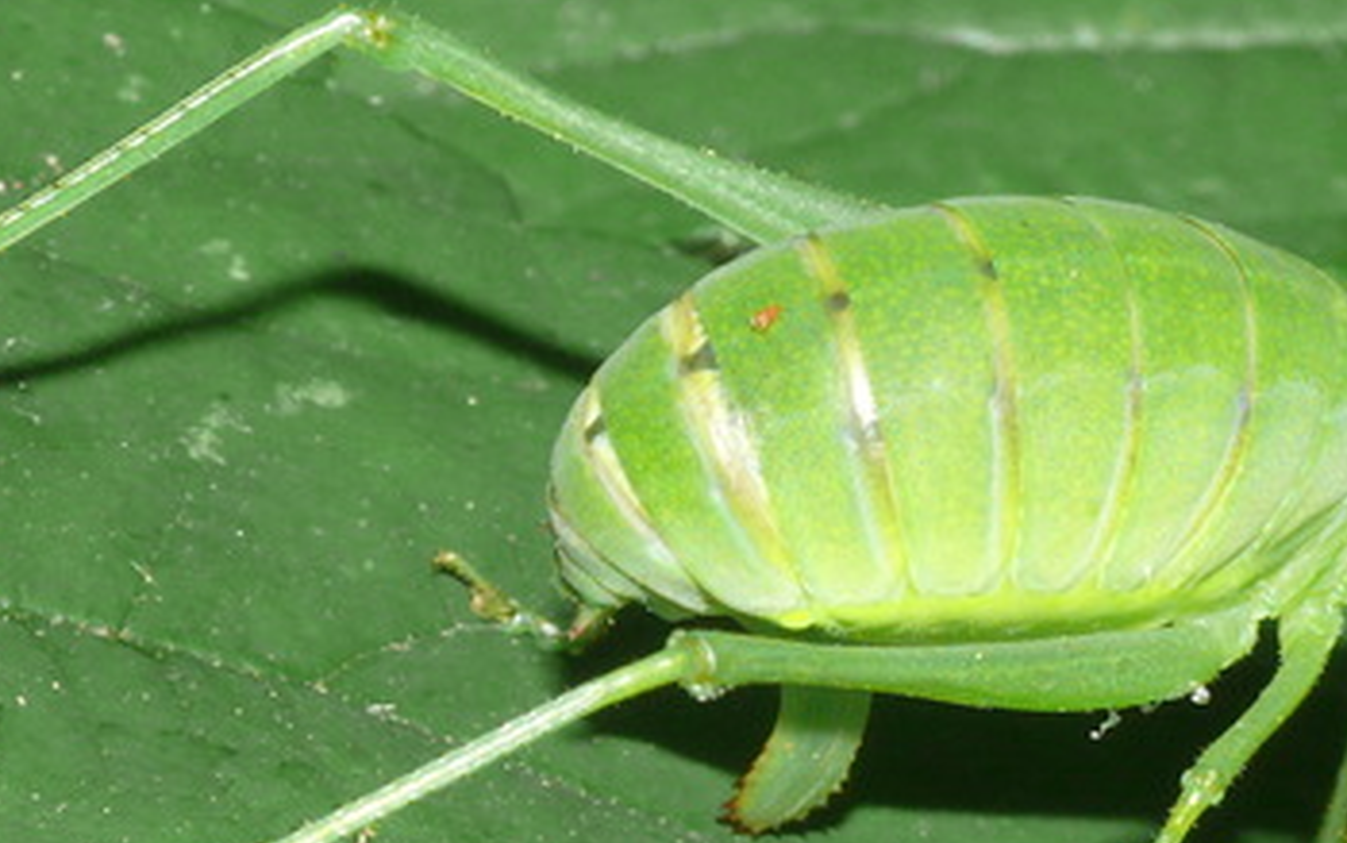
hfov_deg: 7.7
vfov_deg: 4.8
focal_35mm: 271
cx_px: 972
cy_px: 558
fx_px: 9952
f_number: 10
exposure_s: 1/30
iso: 200
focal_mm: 22.2
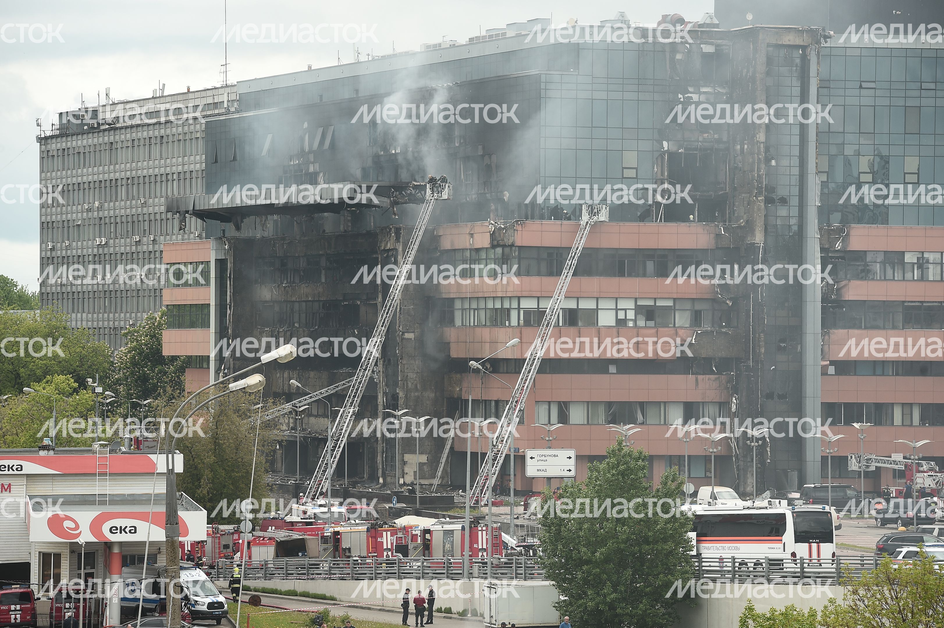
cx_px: 472
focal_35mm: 165
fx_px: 4324
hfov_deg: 12.5
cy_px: 314
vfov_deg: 8.3
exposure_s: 1/400
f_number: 7.1
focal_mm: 165
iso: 400
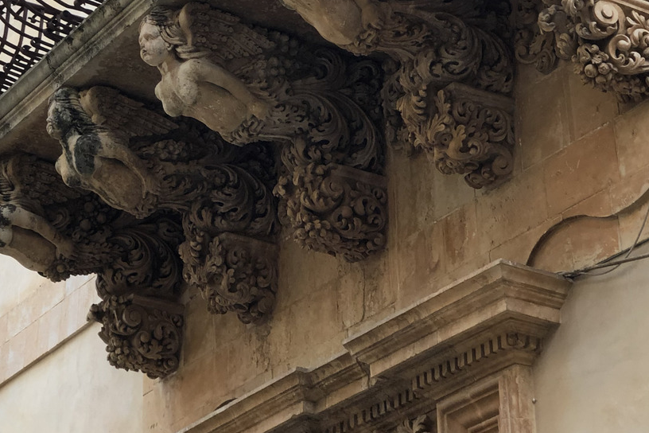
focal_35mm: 106
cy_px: -75
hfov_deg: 19.3
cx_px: 313
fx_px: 1911
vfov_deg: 12.6
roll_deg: +1.0
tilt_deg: +33.4
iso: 25
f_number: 2.4
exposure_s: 1/60
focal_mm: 6
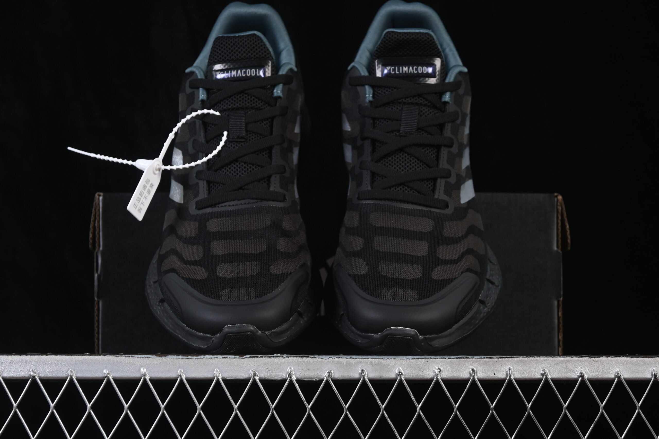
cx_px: 330
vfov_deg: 18.2
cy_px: 220
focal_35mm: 75
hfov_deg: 27.0
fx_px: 1373
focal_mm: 50
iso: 160
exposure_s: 1/60
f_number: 6.3
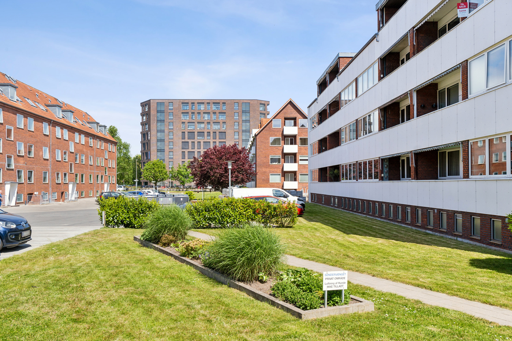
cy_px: 170
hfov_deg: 61.9
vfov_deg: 43.6
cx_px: 256
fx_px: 427
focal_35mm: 30
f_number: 8
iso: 200
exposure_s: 1/400
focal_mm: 20
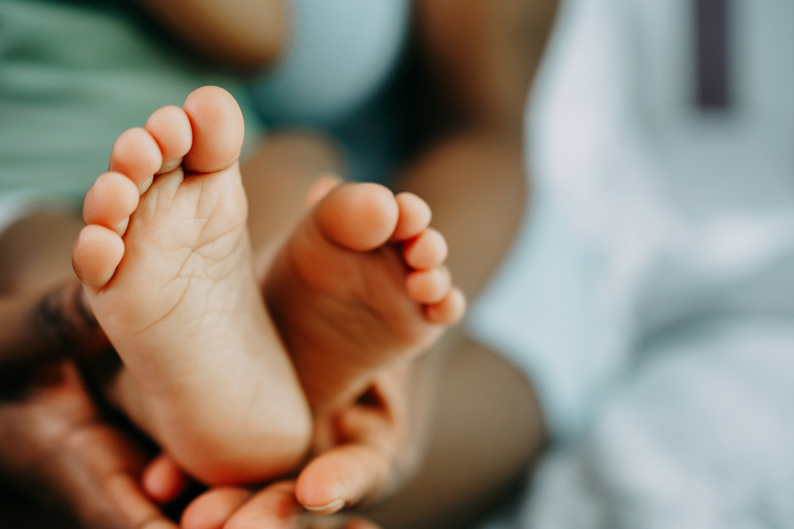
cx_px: 320
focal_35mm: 44
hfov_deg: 44.3
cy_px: 320
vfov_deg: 30.4
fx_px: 970
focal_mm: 35
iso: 500
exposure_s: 1/500
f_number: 2.5
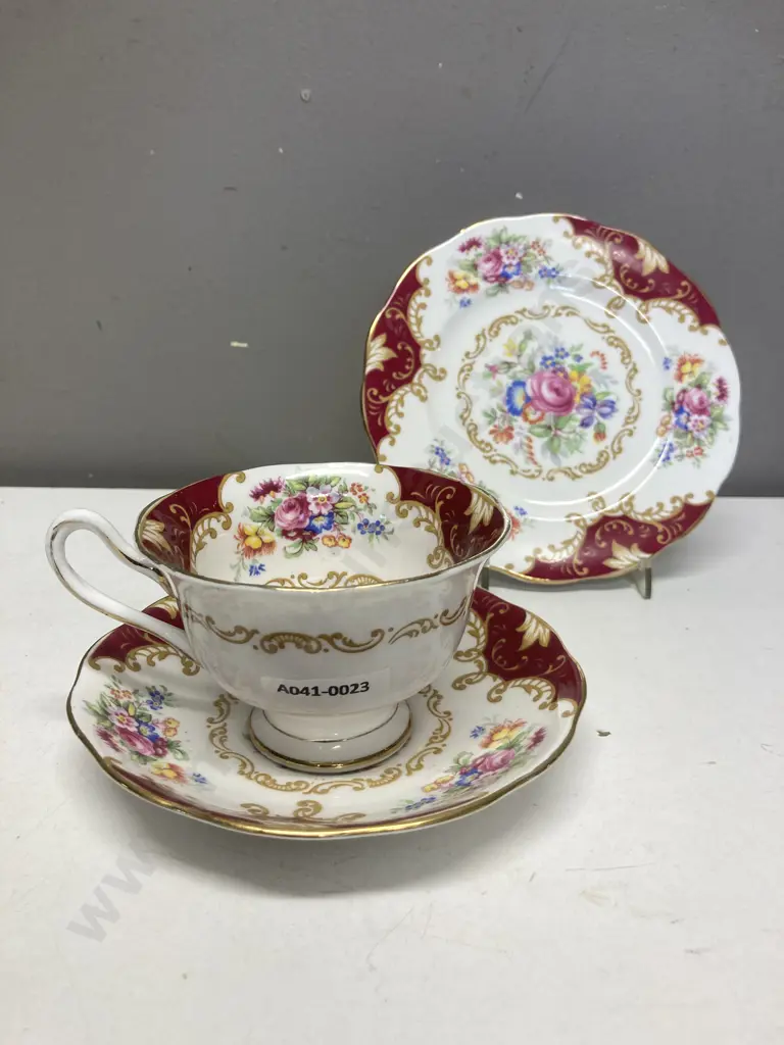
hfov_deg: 49.7
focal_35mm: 28
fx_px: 846
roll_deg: -1.4
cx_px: 392
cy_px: 522
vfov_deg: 63.4
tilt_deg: -19.0
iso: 80
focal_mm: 3.99
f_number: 1.8
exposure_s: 1/100
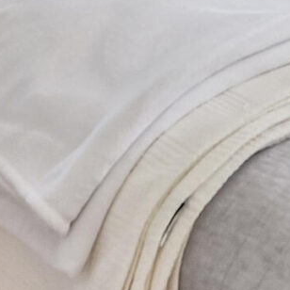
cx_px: 348
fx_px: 1137
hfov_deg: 14.1
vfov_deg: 11.9
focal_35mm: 120
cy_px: -393
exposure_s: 1/100
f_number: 7.1
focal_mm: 17
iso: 320
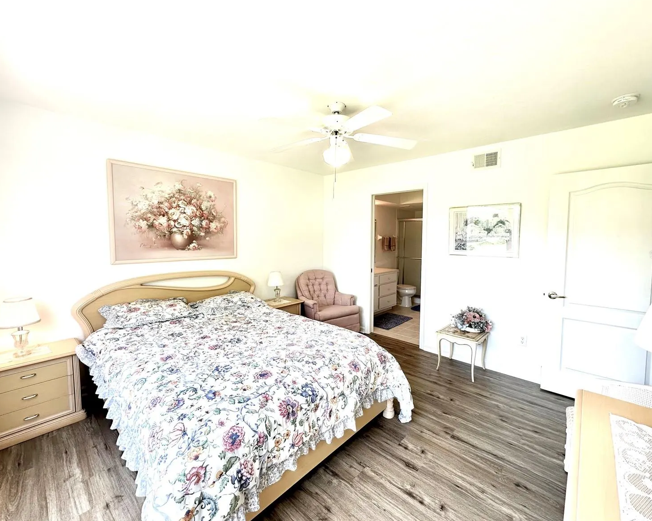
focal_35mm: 15
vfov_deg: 84.0
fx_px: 289
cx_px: 334
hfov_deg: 96.8
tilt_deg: -3.8
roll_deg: -0.7
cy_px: 254
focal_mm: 2.22
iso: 64
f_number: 2.2
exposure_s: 1/120
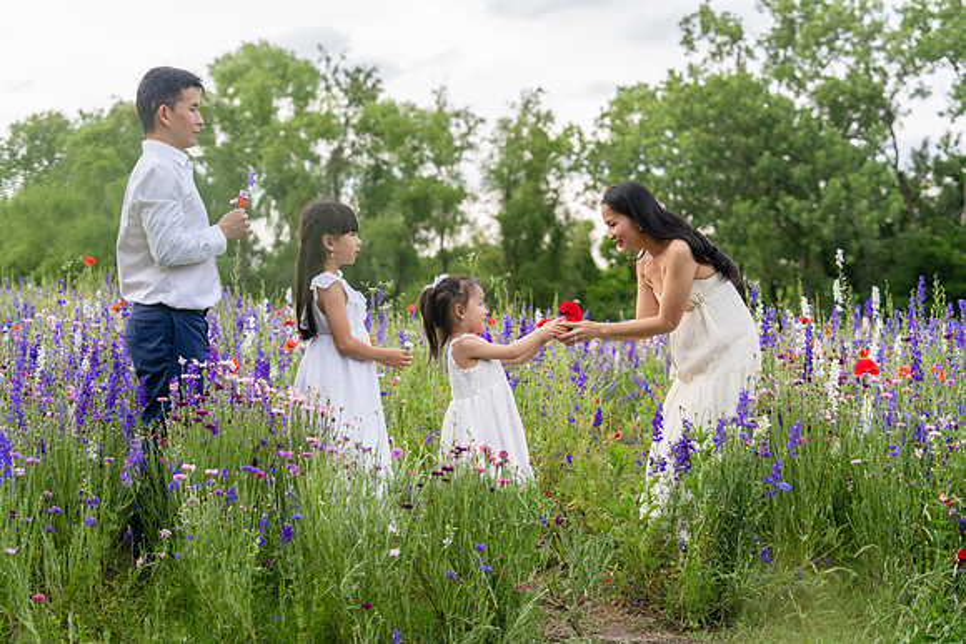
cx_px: 483
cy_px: 322
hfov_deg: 28.8
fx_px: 1879
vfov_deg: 19.5
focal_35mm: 70
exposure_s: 1/500
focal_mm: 70
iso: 500
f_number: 4
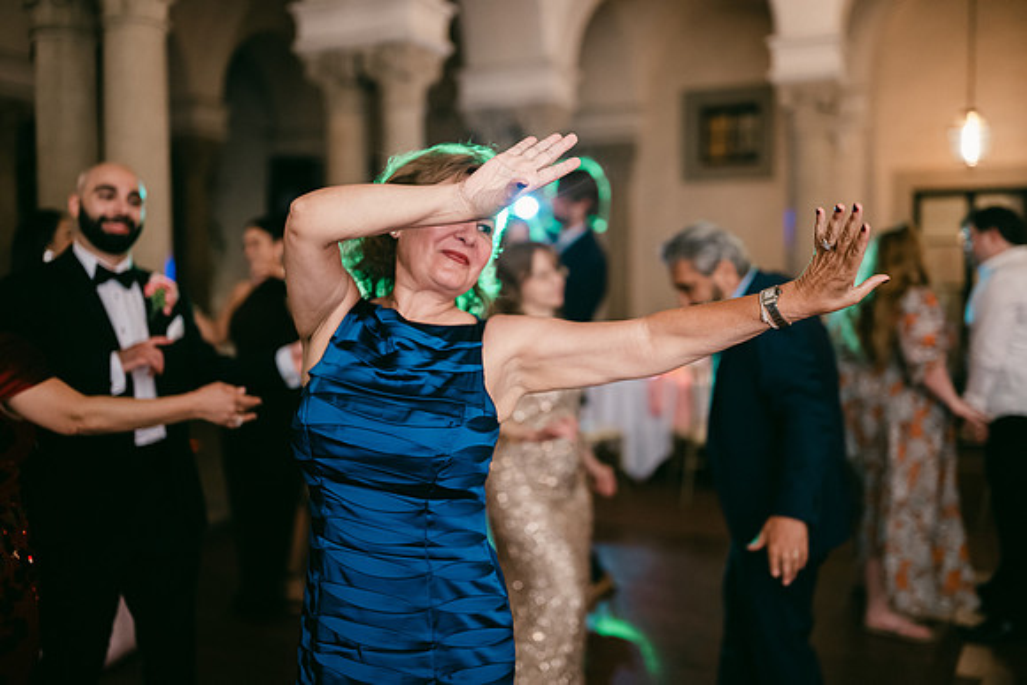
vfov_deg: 37.9
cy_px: 342
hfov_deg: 54.4
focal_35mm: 35
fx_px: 999
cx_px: 514
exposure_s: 1/125
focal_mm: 35
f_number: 1.2
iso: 3200
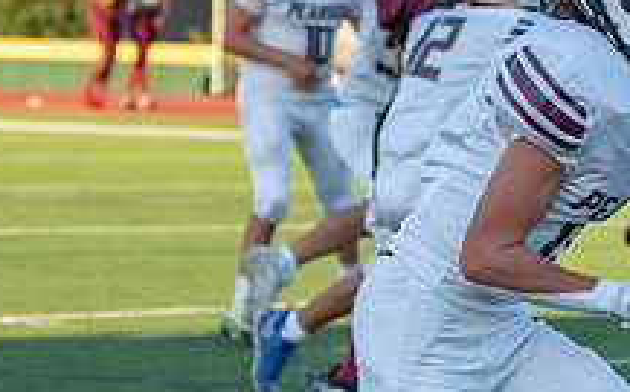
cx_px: 363
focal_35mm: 426
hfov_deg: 4.9
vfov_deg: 3.1
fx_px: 7305
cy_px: 254
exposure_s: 1/1000
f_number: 4.5
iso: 640
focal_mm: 111
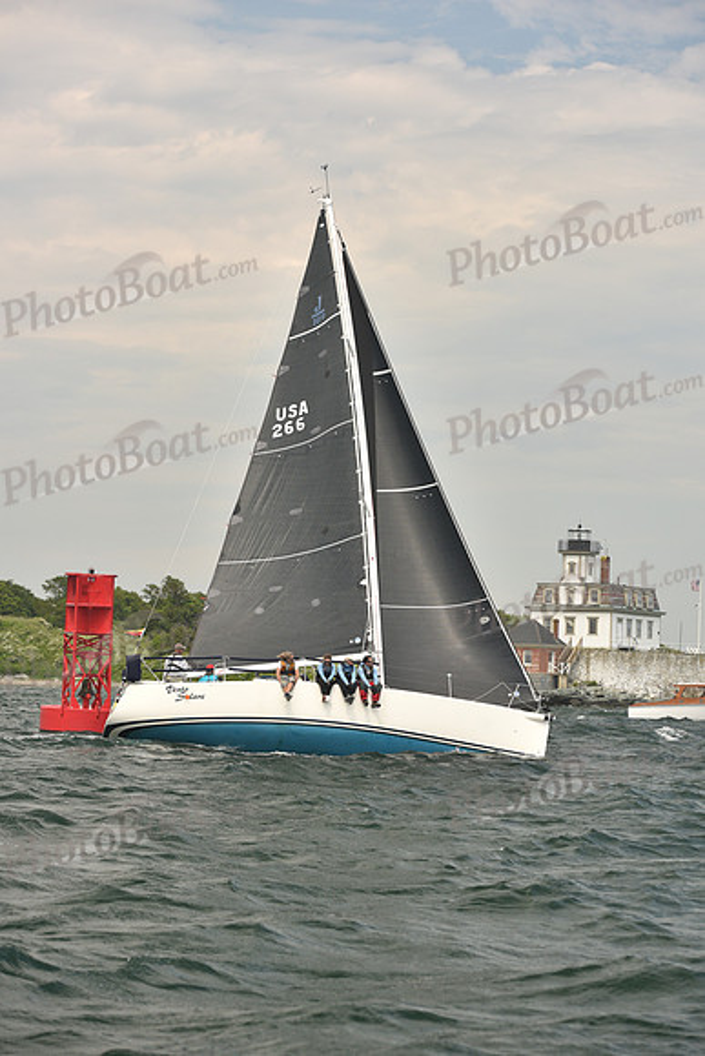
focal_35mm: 85
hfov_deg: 16.1
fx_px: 2495
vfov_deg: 23.9
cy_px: 528
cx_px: 352
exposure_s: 1/640
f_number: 5
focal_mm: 85
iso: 250
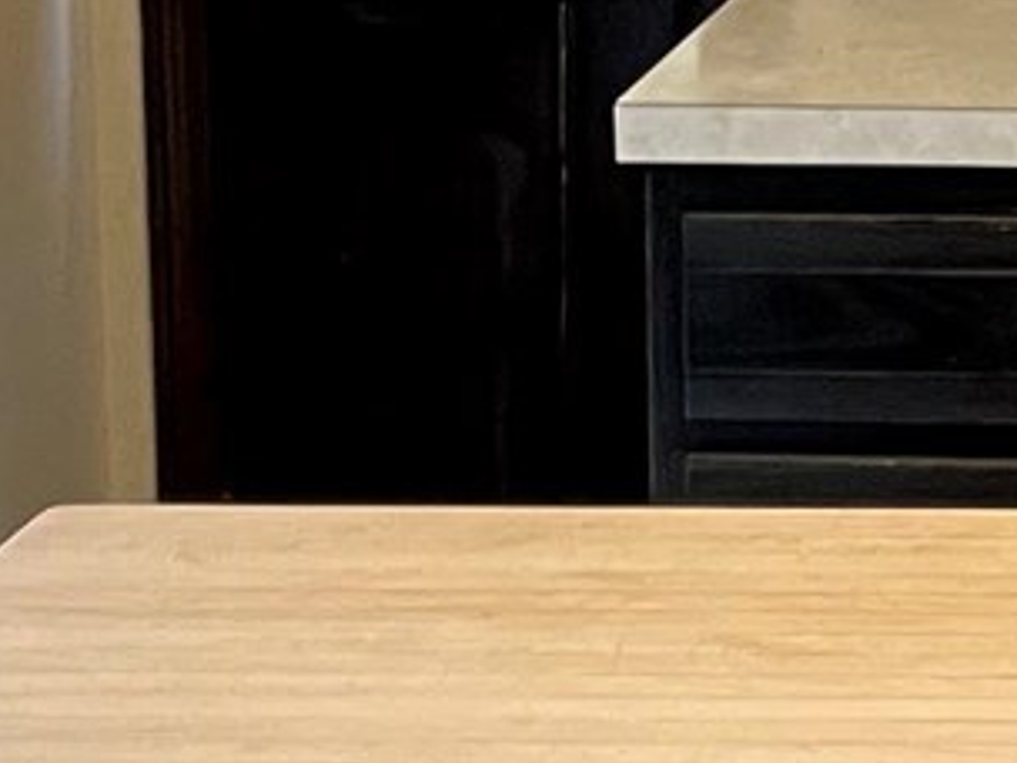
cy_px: -161
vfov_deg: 8.4
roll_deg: -1.2
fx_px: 5141
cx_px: 1947
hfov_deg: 10.5
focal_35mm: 175
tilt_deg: -8.3
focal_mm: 4.2
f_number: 1.6
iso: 250
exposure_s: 1/60
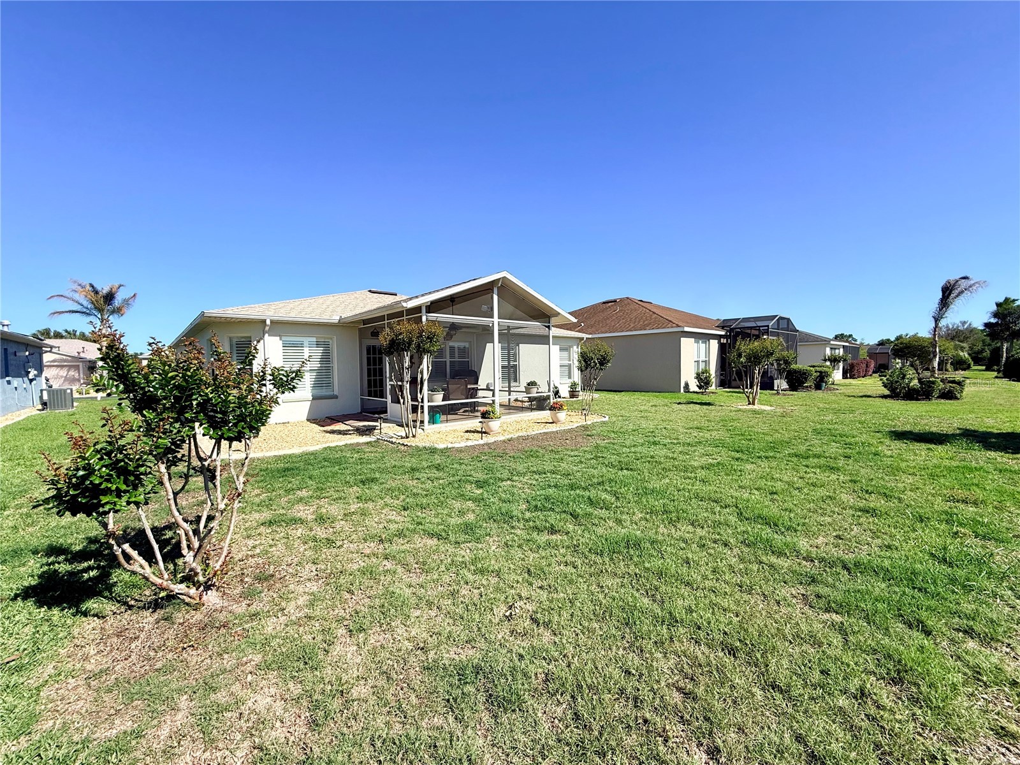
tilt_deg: -3.0
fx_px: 413
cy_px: 382
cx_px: 510
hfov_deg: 102.1
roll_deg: +0.8
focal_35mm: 14
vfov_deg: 85.7
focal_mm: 2.22
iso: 50
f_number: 2.2
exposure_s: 1/2092
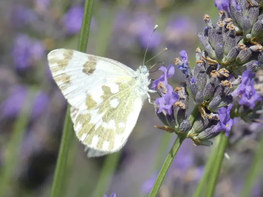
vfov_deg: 3.1
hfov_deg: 4.1
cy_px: 98
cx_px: 132
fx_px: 3677
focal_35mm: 484
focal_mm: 86.7
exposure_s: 1/250
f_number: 5.6
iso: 80
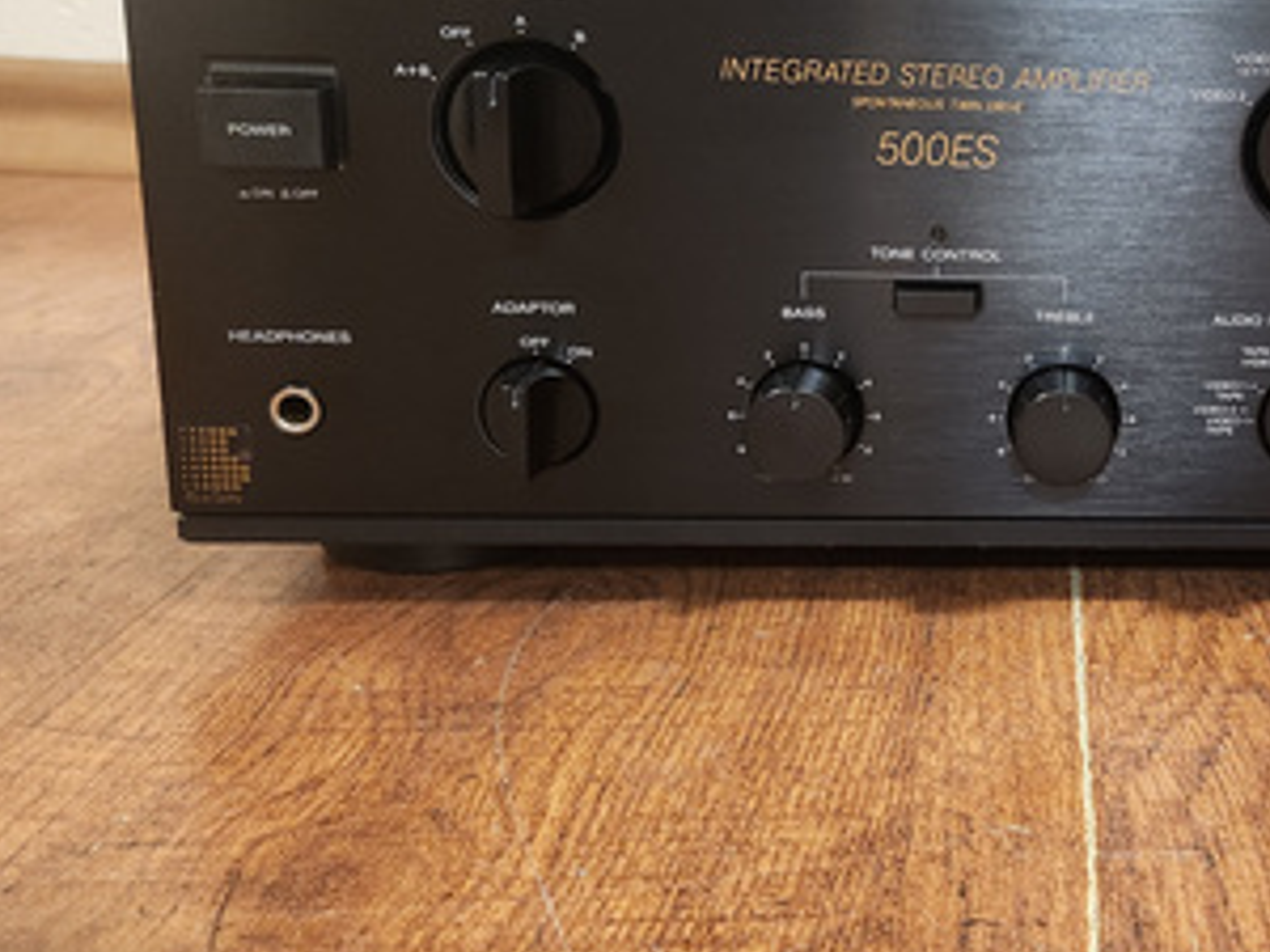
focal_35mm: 46
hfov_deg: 37.9
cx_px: 1194
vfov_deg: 31.1
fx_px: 1688
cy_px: 271
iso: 800
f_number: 1.8
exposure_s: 1/50
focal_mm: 5.4
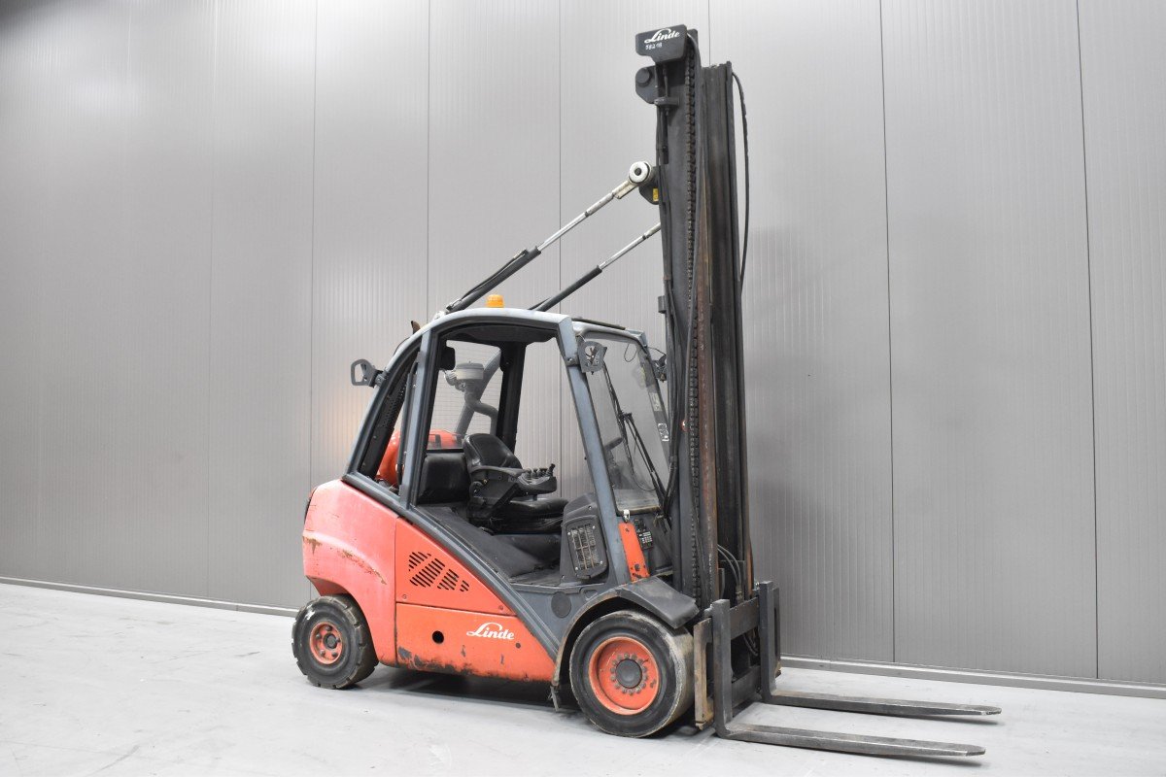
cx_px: 583
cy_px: 388
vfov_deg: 40.0
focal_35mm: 33
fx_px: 1069
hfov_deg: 57.2
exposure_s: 1/25
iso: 1600
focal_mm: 22
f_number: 5
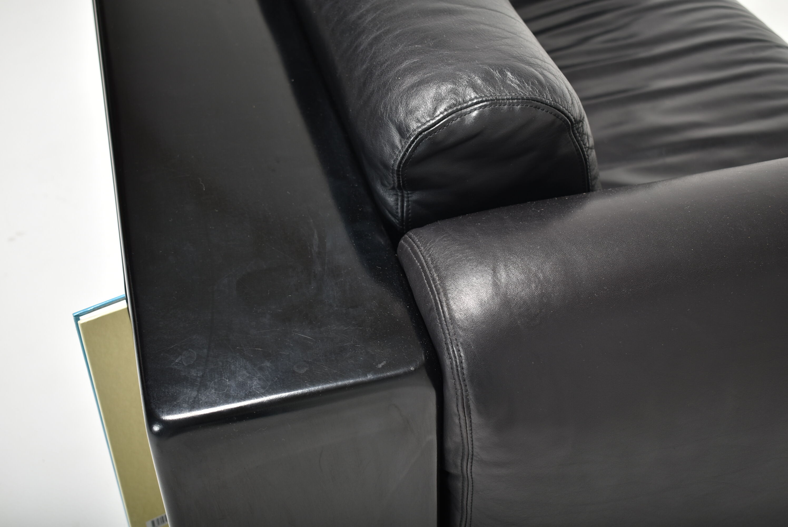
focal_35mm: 46
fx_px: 1019
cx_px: 394
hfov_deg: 42.3
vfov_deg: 29.0
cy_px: 264
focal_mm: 31
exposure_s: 1/200
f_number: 4.5
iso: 100
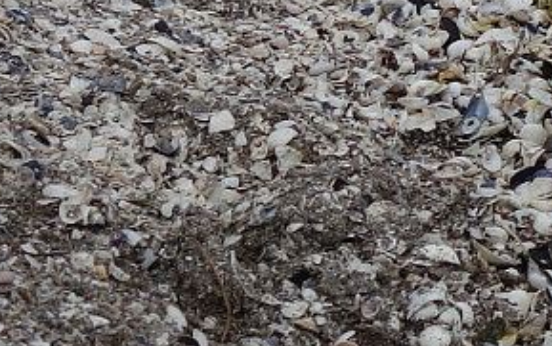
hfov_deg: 12.3
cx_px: 947
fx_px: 2378
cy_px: -363
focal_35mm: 158
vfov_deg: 7.9
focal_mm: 10.4
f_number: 5.6
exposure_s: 1/400
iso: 125
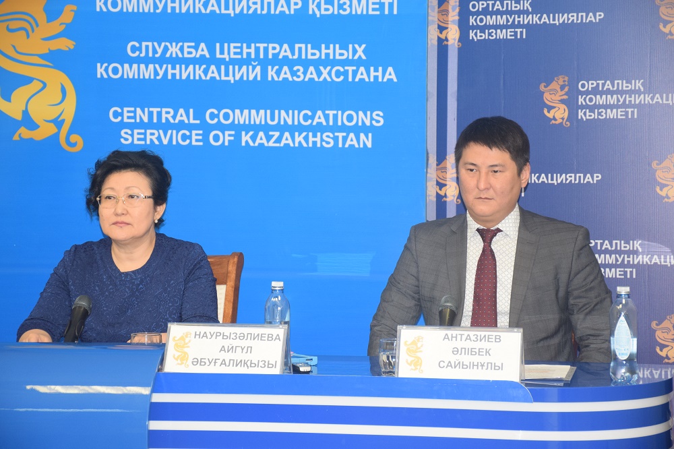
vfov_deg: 11.4
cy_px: 224
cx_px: 337
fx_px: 2246
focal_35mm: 120
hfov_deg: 17.1
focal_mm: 80
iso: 1000
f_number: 5.3
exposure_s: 1/60
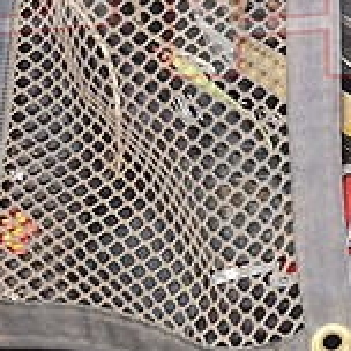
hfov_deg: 13.0
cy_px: -28
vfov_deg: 13.6
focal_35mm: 126
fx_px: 1445
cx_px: 550
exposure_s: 1/320
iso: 200
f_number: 7.1
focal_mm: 26
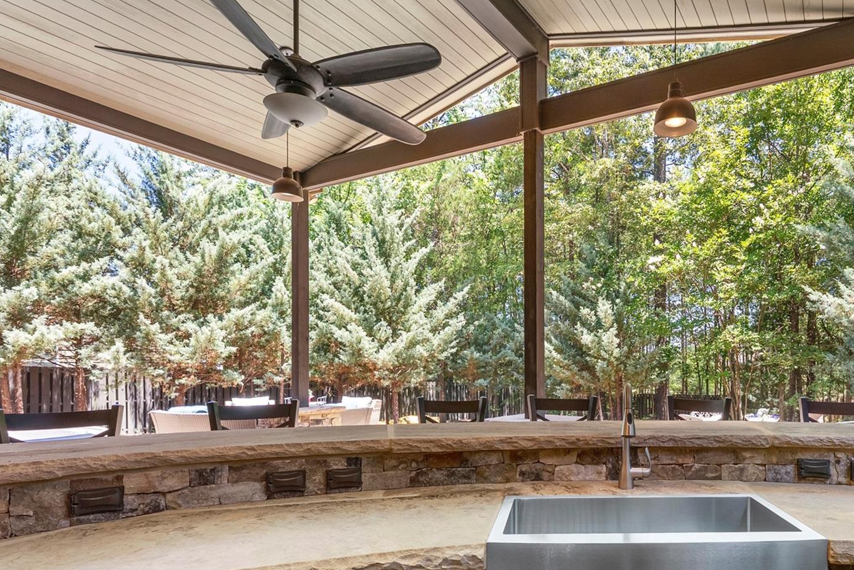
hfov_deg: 78.7
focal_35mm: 21
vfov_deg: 58.3
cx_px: 566
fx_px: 498
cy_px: 376
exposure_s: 1/20
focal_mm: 14
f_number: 8
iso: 500
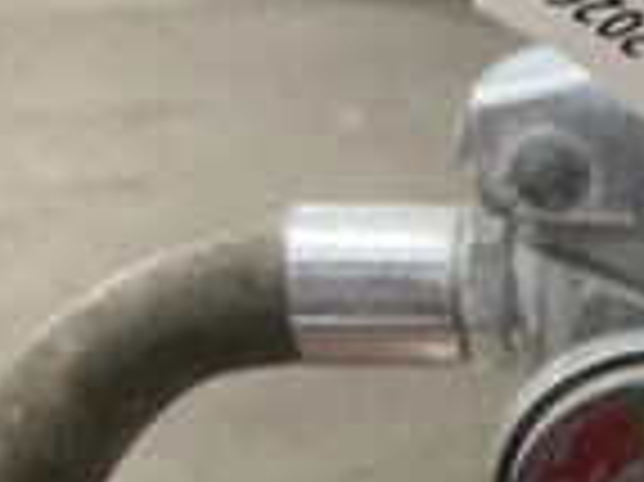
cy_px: 487
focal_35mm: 81
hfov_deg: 22.0
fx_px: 1506
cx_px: 806
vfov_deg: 17.7
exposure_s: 1/60
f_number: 1.8
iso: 250
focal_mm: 3
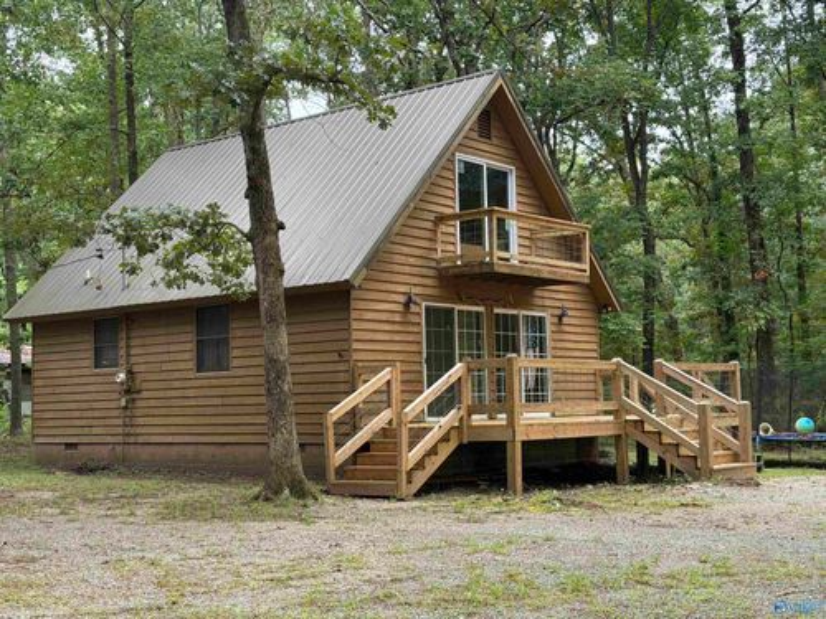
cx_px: 413
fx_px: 1145
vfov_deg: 30.3
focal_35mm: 48
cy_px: 310
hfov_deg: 39.7
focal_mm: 6.76
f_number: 1.78
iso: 125
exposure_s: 1/83
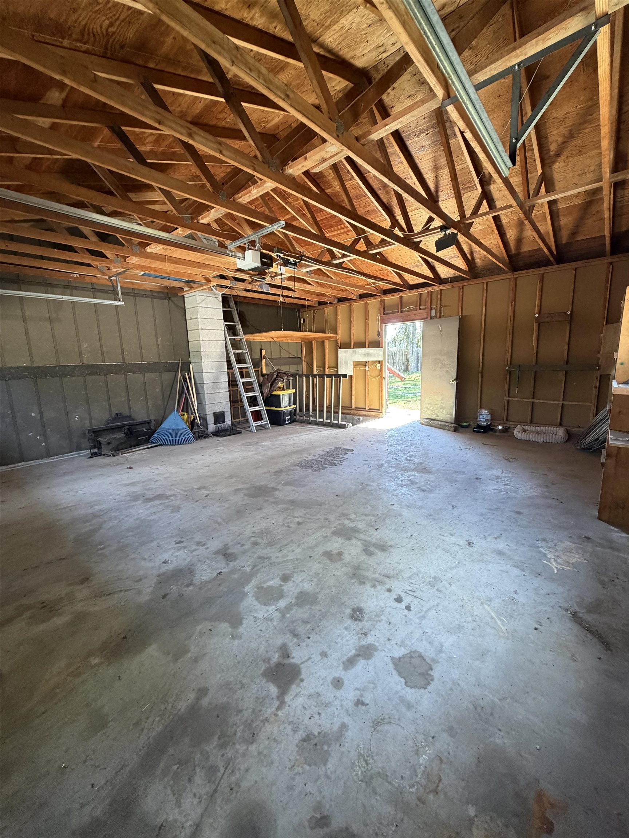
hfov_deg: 85.7
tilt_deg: -10.8
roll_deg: +2.3
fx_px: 339
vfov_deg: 102.1
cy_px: 419
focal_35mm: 14
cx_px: 314
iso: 320
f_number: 2.2
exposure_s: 1/60
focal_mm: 2.22
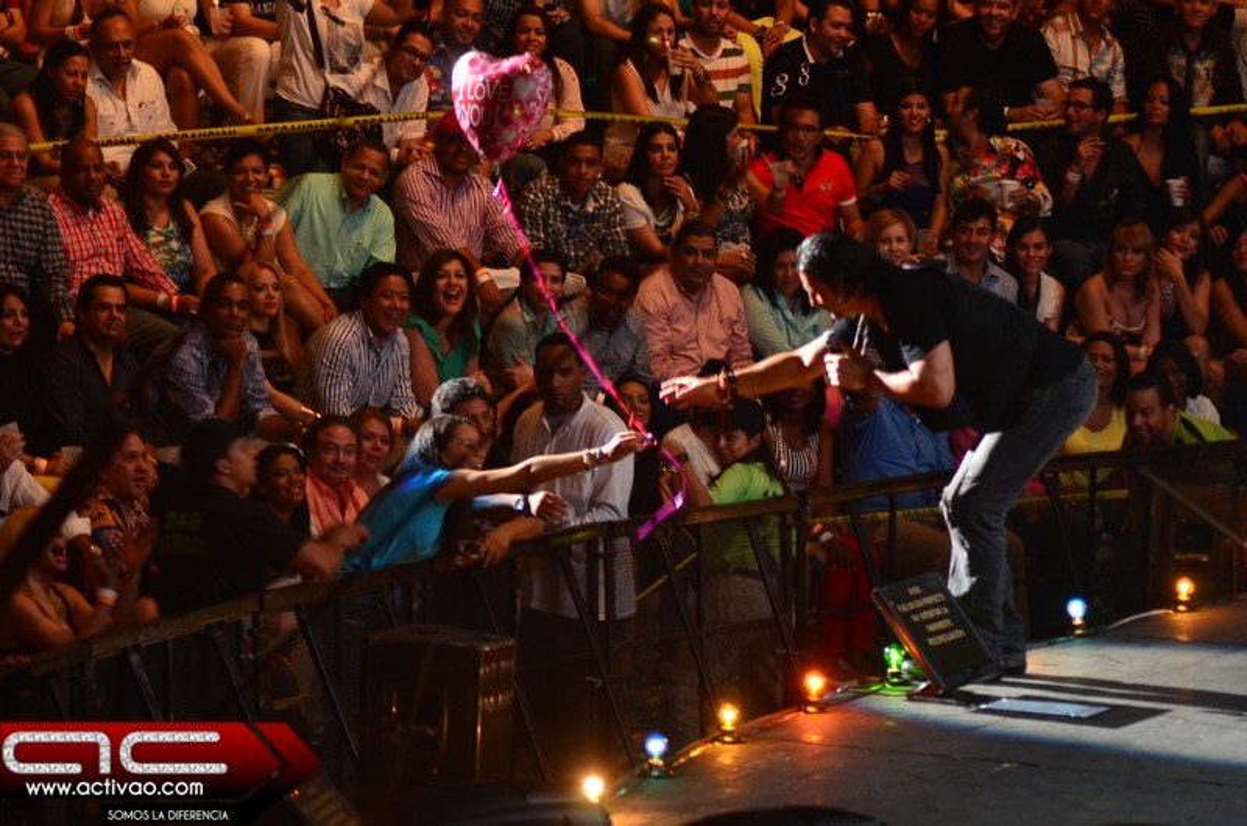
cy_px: 413
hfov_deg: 10.2
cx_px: 624
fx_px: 7000
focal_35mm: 202
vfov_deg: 6.8
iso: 1000
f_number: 4.2
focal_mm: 135
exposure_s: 1/40
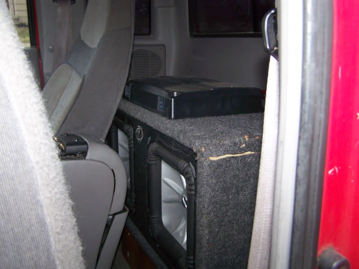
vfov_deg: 37.7
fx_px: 394
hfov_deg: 49.0
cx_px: 180
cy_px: 134
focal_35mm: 38
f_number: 2.8
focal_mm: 6.3
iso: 160
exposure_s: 1/60
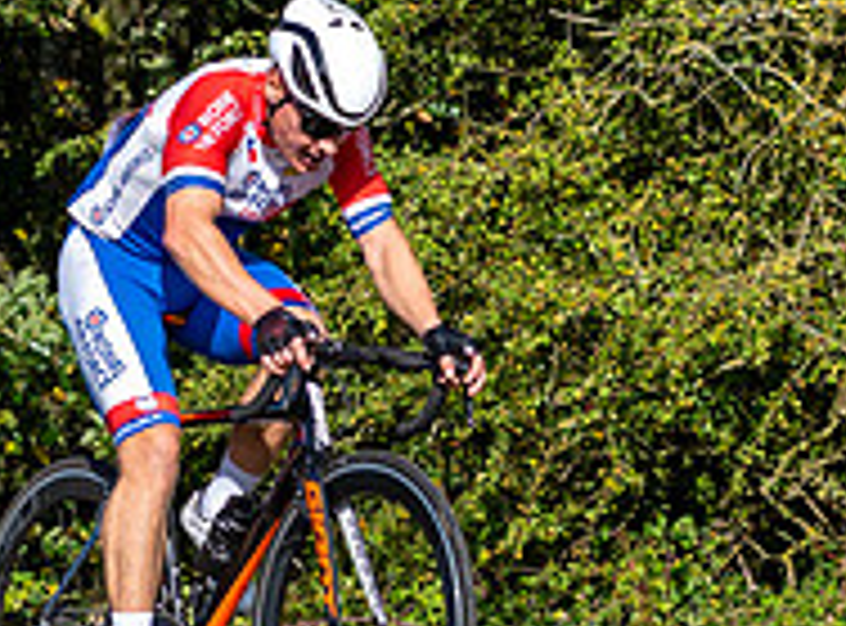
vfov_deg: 5.1
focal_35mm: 290
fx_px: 7051
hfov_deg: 6.9
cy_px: 308
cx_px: 235
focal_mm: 62
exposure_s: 1/2000
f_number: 3.5
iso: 200
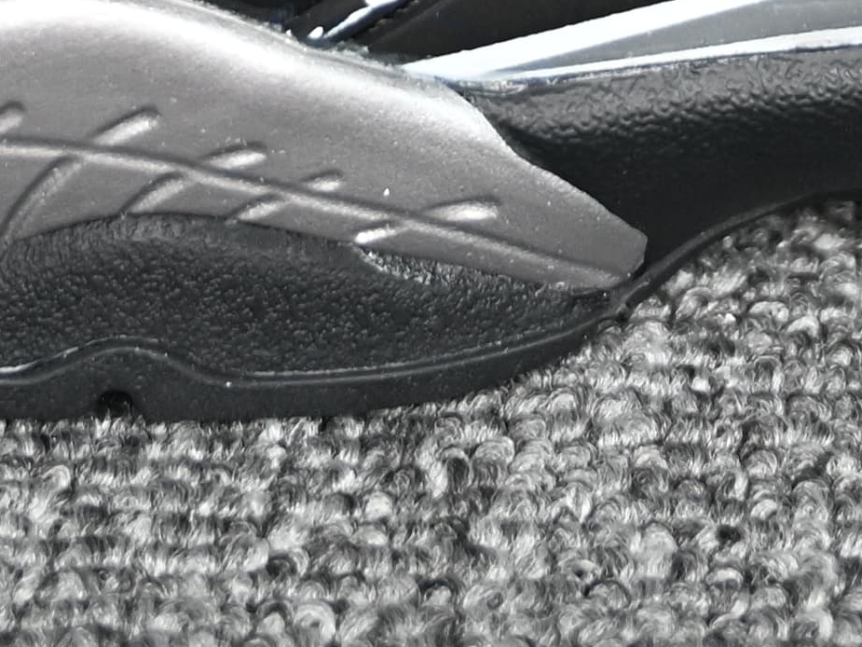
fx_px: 4462
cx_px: 657
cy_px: -1210
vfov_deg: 7.4
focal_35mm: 179
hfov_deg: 11.0
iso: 640
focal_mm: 28.5
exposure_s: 1/125
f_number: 4
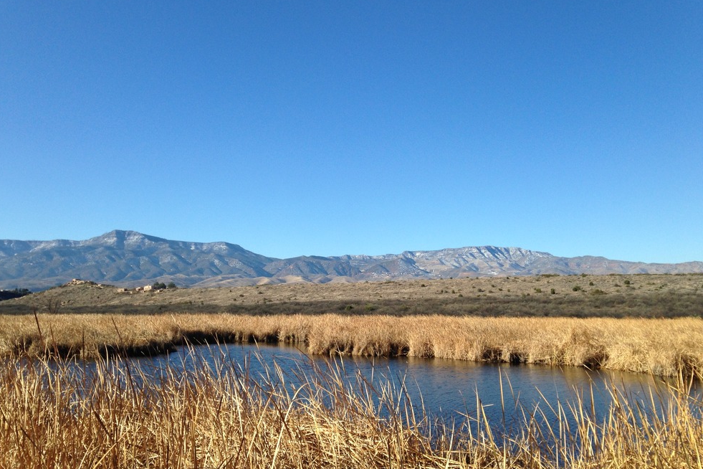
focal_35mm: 35
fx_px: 683
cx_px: 350
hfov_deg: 54.4
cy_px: 259
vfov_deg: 37.8
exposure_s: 1/1466
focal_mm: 4.12
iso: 50
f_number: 2.4
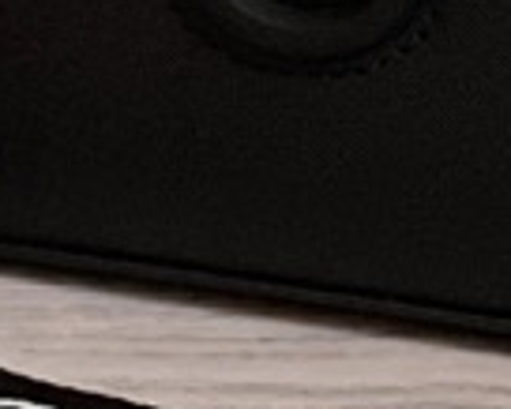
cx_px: -815
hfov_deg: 3.6
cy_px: -841
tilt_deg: -13.2
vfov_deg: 2.9
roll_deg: +1.4
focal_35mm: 522
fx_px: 7900
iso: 200
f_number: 2
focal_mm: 6
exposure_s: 1/122
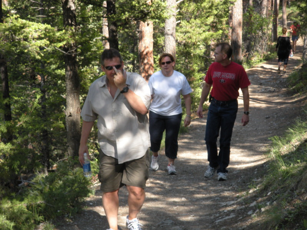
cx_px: 154
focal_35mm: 149
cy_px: 115
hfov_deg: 13.3
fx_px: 1321
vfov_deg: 10.0
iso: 129
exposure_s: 1/125
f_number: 5.4
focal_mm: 26
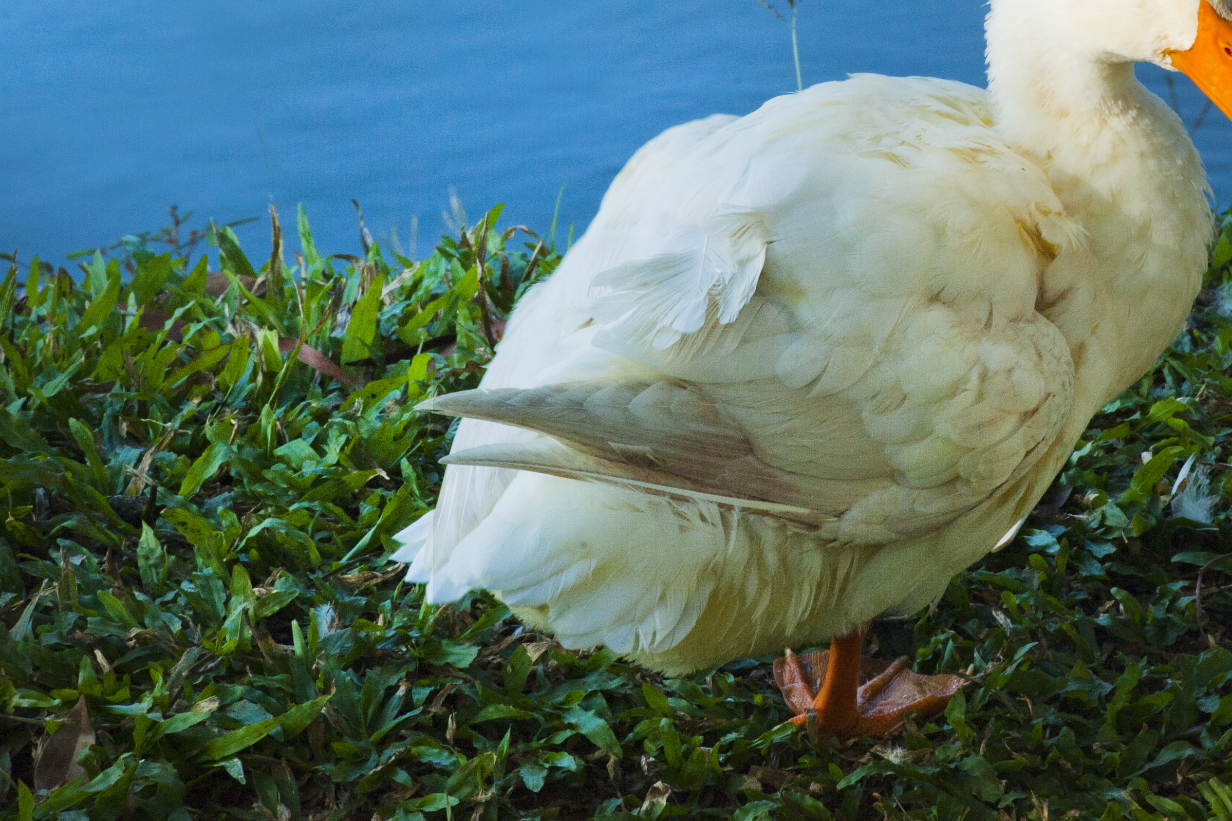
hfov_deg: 9.1
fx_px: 7767
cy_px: 223
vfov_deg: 6.0
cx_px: 951
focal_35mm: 227
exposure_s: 1/125
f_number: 22
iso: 200
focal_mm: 135
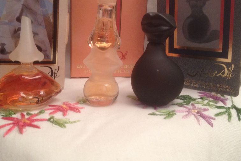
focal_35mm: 48
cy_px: 62
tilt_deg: -13.6
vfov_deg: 28.0
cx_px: 119
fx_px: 321
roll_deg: -1.4
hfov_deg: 41.1
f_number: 2.4
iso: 160
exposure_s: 1/20
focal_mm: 4.28
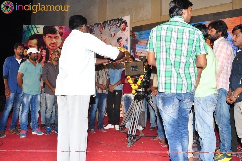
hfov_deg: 67.4
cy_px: 80
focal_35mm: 27
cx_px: 121
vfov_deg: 47.8
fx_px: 181
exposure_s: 1/125
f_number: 7.1
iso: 640
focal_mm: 18
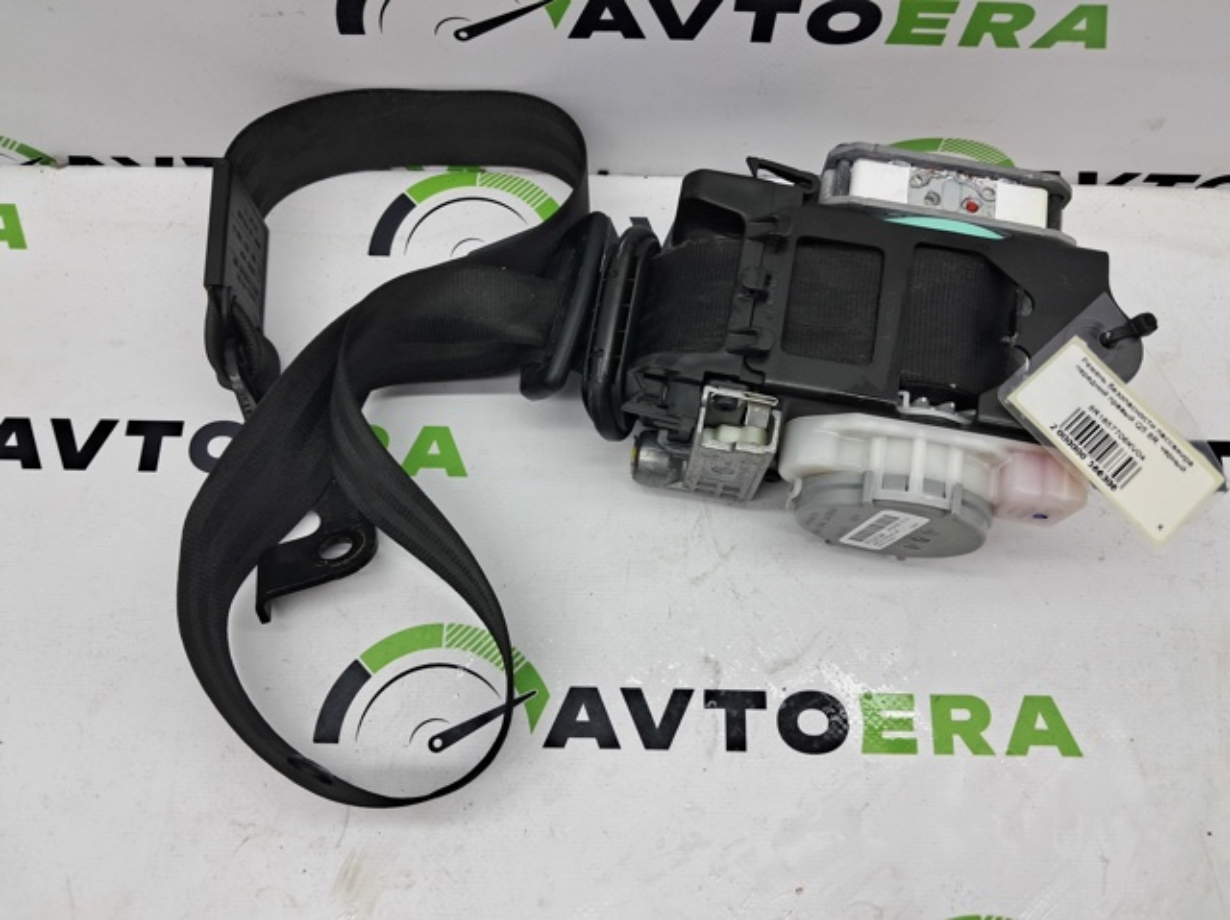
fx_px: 959
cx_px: 615
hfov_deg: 65.4
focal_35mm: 27
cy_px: 460
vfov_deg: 51.3
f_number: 1.8
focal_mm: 4
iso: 50
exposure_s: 1/60
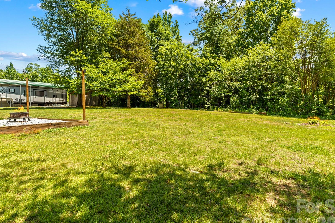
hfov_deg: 86.9
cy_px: 105
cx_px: 160
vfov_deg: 64.5
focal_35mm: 19
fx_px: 177
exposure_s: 1/60
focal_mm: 16
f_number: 8
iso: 100
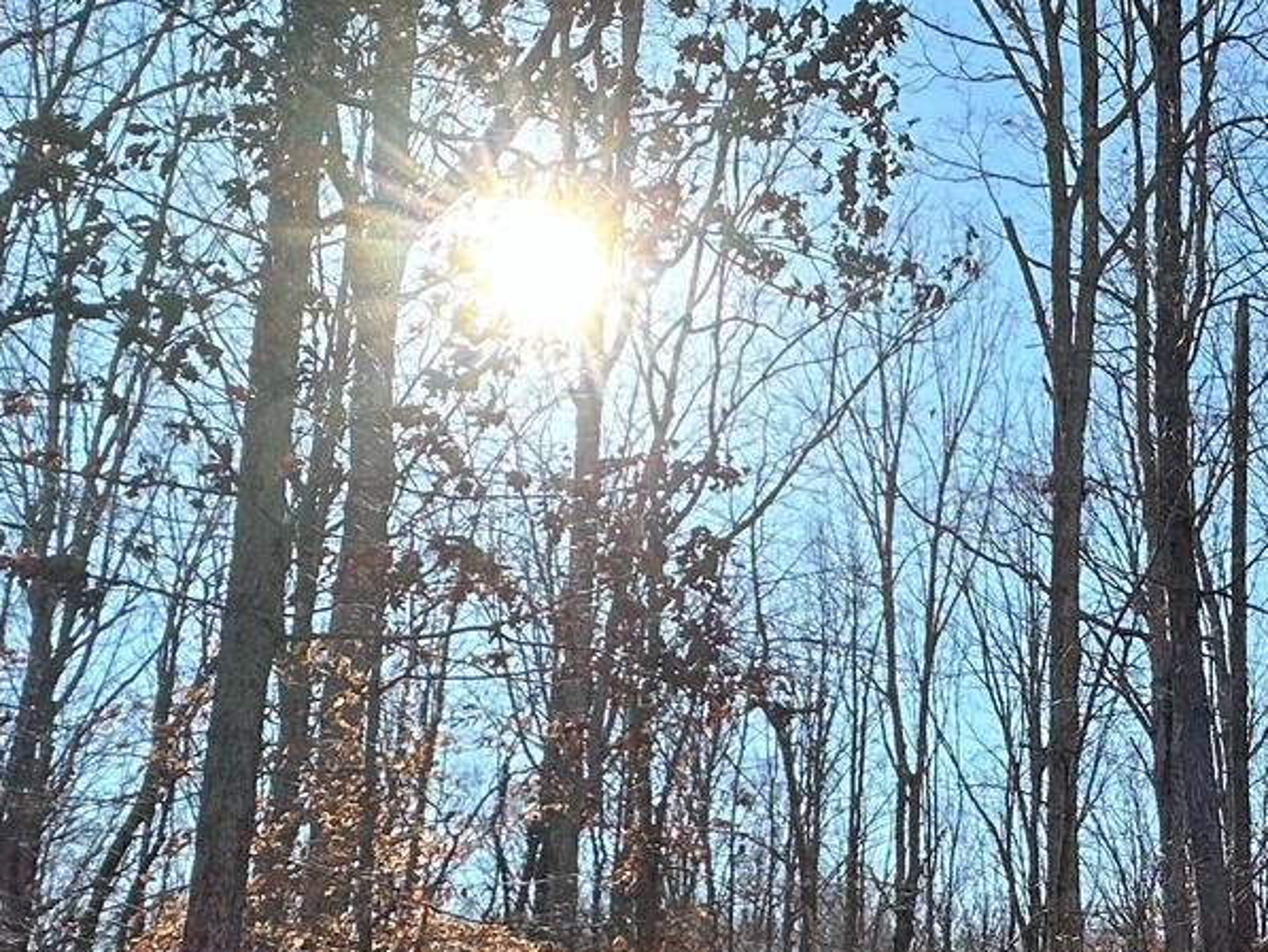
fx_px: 1759
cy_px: 846
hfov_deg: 35.3
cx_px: 1308
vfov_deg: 29.1
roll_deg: -1.0
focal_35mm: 48
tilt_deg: +10.6
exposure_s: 1/955
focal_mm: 2.22
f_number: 2.2
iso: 40
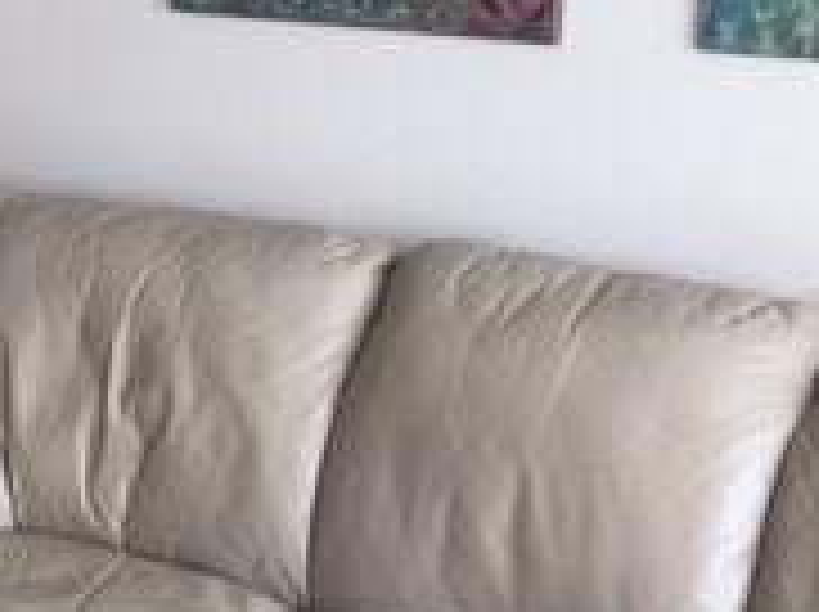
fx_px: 2410
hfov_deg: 17.1
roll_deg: +0.6
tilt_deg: -8.9
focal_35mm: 102
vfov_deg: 14.4
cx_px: -468
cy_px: 162
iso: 32
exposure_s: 1/60
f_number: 2.2
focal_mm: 4.15
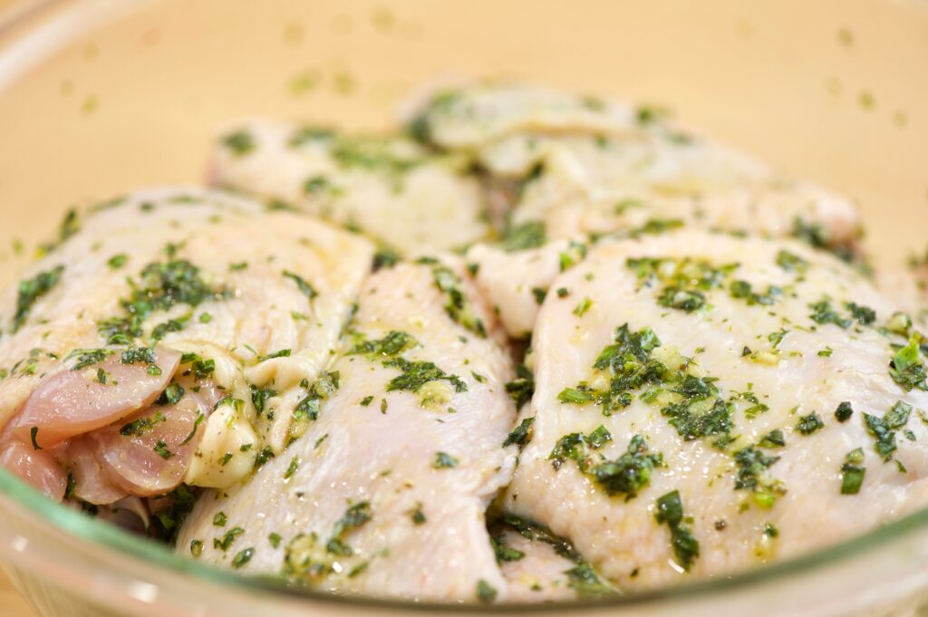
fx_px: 2704
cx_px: 464
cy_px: 308
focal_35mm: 105
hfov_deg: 19.5
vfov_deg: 13.0
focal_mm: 105
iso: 200
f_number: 4.5
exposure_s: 1/6
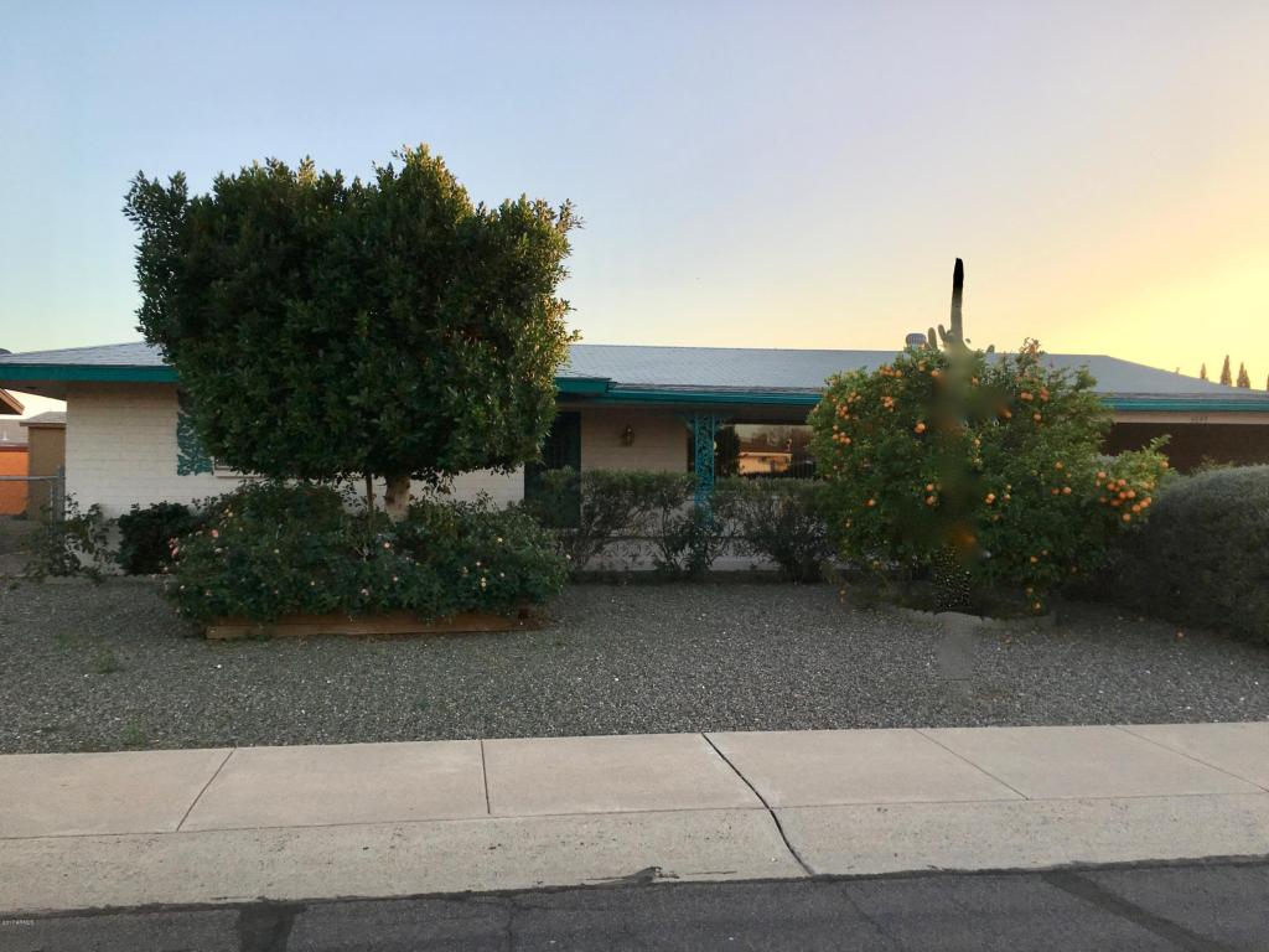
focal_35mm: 29
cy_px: 476
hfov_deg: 61.7
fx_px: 1063
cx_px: 634
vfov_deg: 48.2
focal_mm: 4.15
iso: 25
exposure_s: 1/346
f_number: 2.2
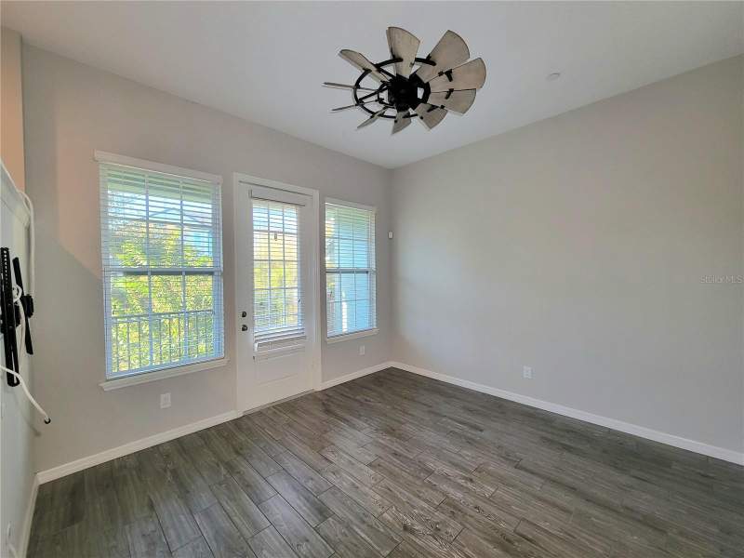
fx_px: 279
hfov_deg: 106.2
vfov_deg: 89.9
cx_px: 372
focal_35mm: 13
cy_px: 279
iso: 160
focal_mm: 2.2
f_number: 2.2
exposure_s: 1/60.2
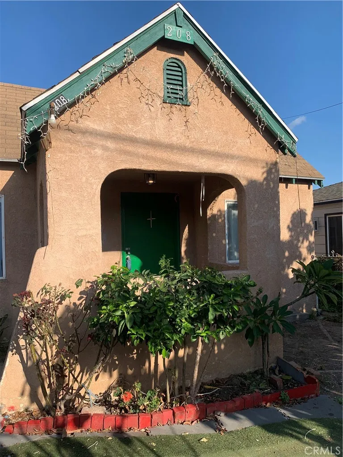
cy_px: 228
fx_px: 344
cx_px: 172
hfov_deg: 53.1
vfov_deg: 67.3
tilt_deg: +0.5
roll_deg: +1.4
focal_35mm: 26
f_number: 1.8
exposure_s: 1/2075
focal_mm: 4.25
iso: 25
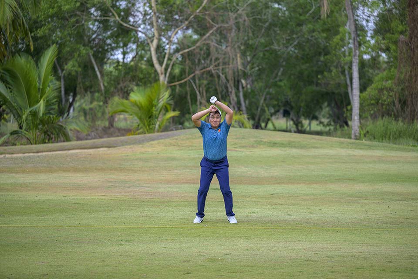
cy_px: 140
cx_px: 209
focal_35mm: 135
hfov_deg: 15.2
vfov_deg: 10.2
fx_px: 1567
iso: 250
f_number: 2.8
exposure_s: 1/3200
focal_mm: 135
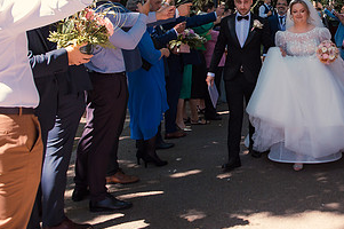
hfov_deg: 37.4
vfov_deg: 26.2
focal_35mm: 50
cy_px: 29
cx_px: 301
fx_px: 477
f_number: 3.5
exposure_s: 1/500
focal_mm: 24
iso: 500
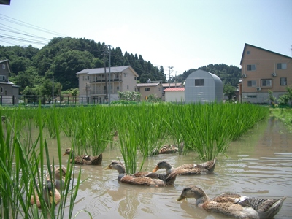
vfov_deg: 40.7
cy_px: 110
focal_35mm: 35
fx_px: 295
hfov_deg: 52.6
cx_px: 146
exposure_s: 1/800
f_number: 2.6
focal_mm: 5.8
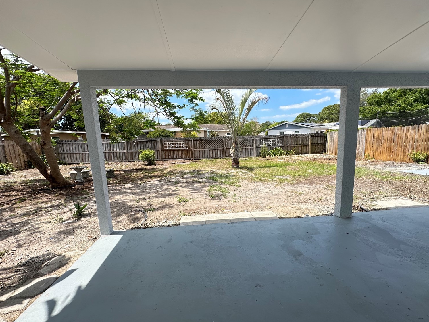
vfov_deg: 81.7
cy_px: 164
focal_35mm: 15
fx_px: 186
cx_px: 219
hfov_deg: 98.2
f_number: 2.2
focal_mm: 2.22
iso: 50
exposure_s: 1/1276
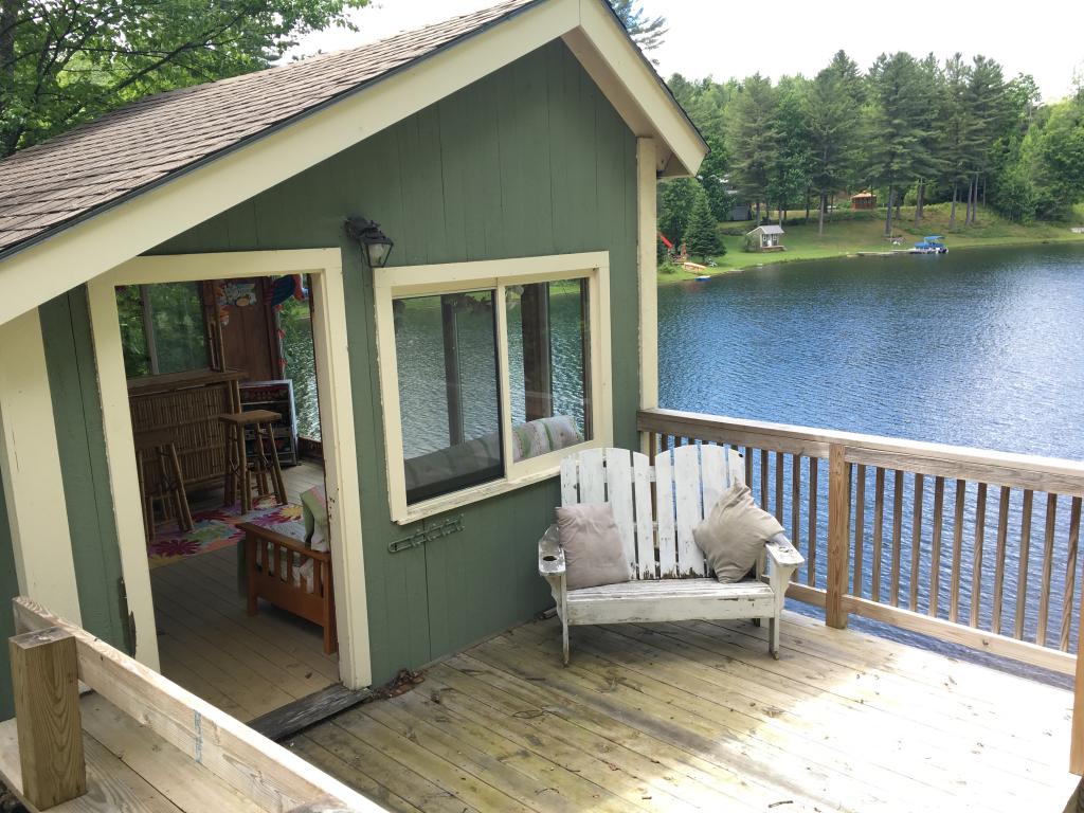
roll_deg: +1.7
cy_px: 406
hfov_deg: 61.7
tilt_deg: -12.3
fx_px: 908
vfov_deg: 48.2
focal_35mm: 29
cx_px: 542
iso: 25
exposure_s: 1/236
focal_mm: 4.15
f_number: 2.2
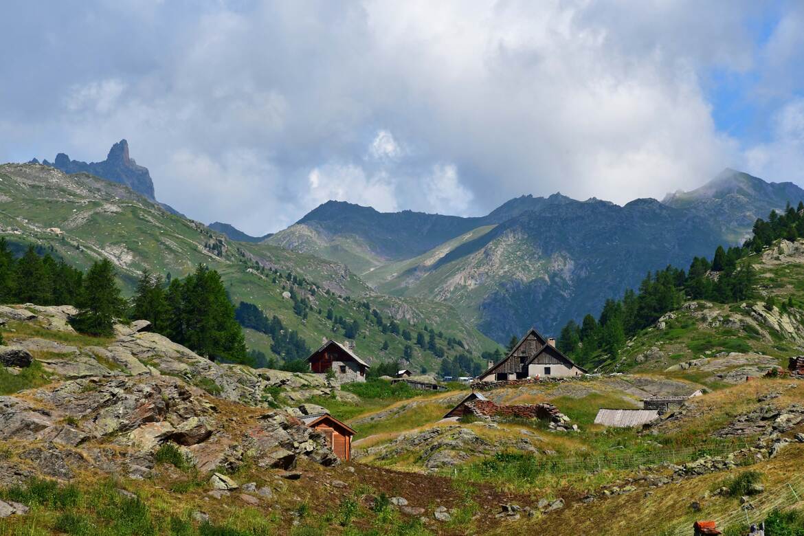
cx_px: 402
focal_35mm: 142
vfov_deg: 9.7
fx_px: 3171
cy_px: 268
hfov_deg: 14.4
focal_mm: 95
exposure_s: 1/400
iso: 200
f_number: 11
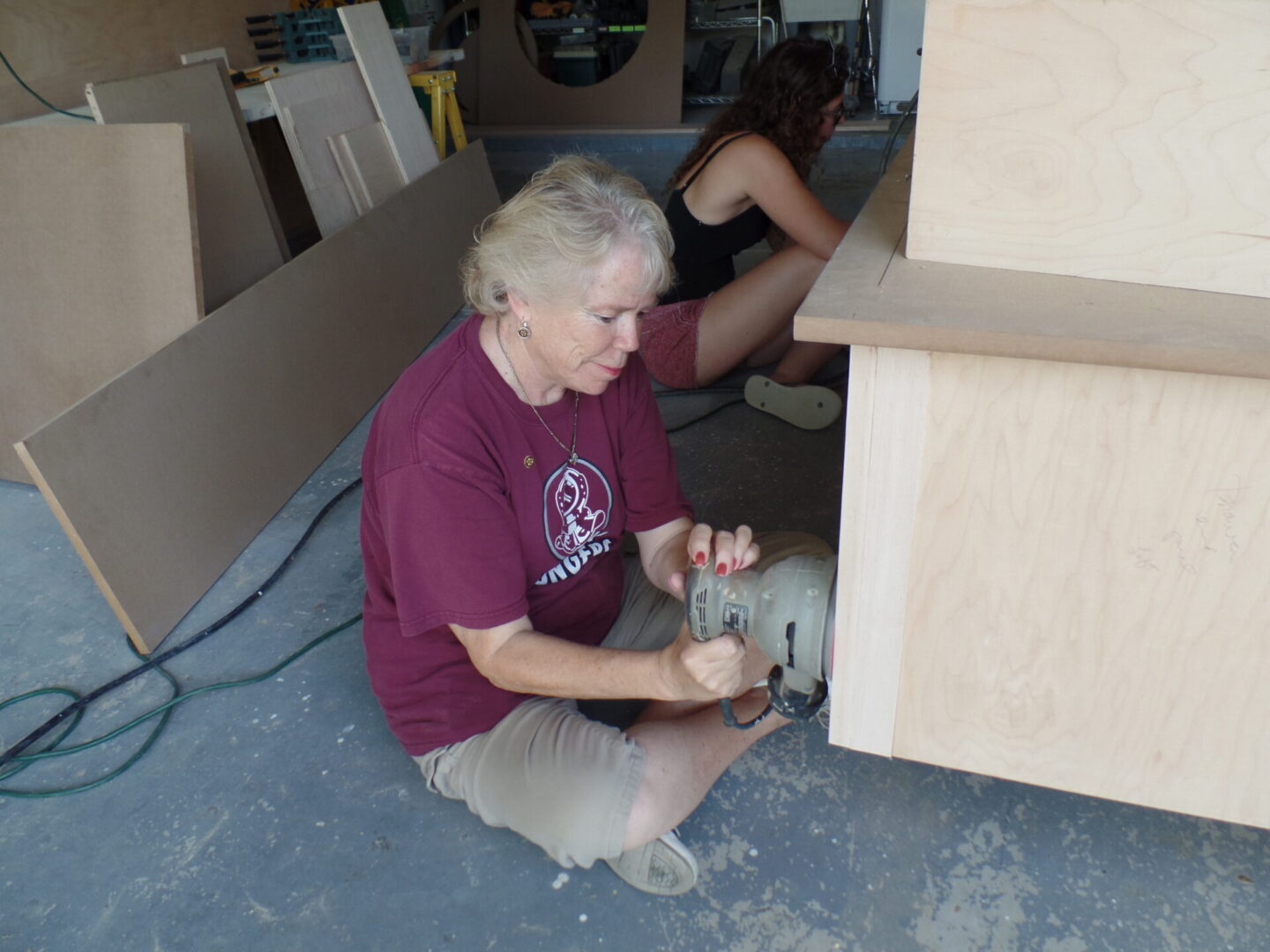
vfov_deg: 49.7
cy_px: 476
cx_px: 635
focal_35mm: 28
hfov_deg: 63.4
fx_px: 1027
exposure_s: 1/90
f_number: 2.9
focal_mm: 5
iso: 100
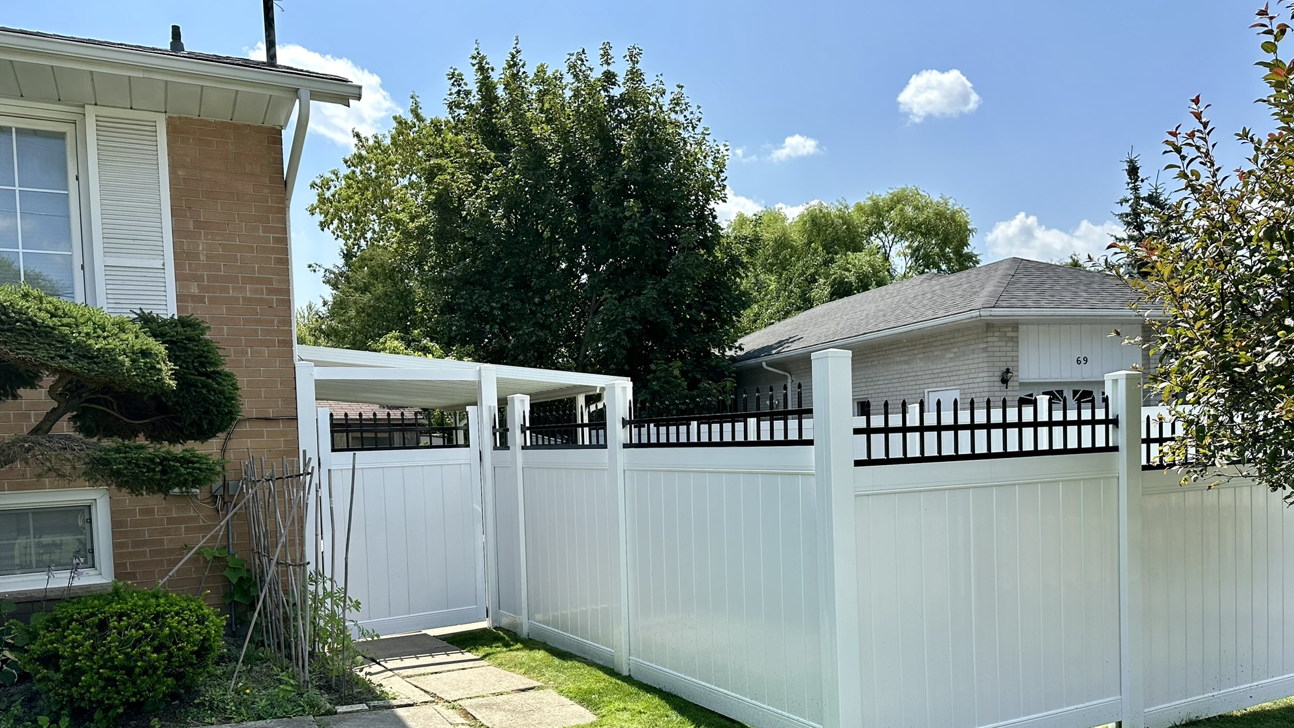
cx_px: 664
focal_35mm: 27
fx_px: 927
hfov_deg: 69.8
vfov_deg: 42.4
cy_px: 478
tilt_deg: -1.3
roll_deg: +3.9
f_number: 1.78
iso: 80
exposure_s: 1/3356
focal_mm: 6.86
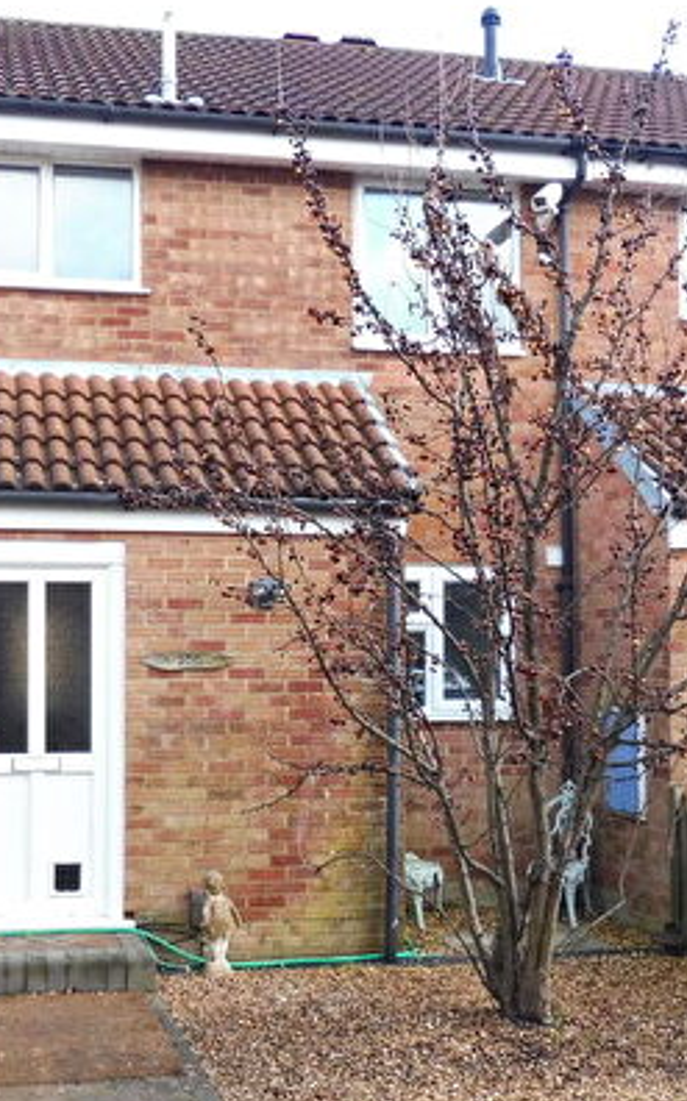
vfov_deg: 44.3
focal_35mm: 45
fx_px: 1350
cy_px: 624
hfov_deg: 28.3
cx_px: 223
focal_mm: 4.3
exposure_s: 1/160
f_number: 3.3
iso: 200
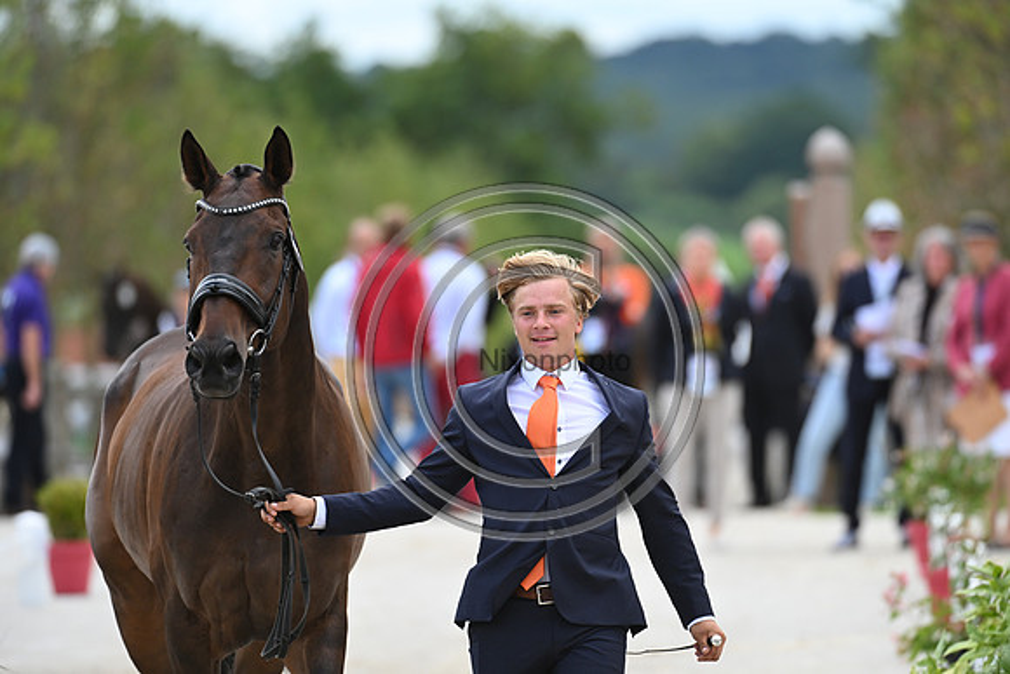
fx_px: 11224
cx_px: 505
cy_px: 337
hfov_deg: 5.2
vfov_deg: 3.4
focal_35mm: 400
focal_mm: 400
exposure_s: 1/1600
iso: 800
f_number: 5.6
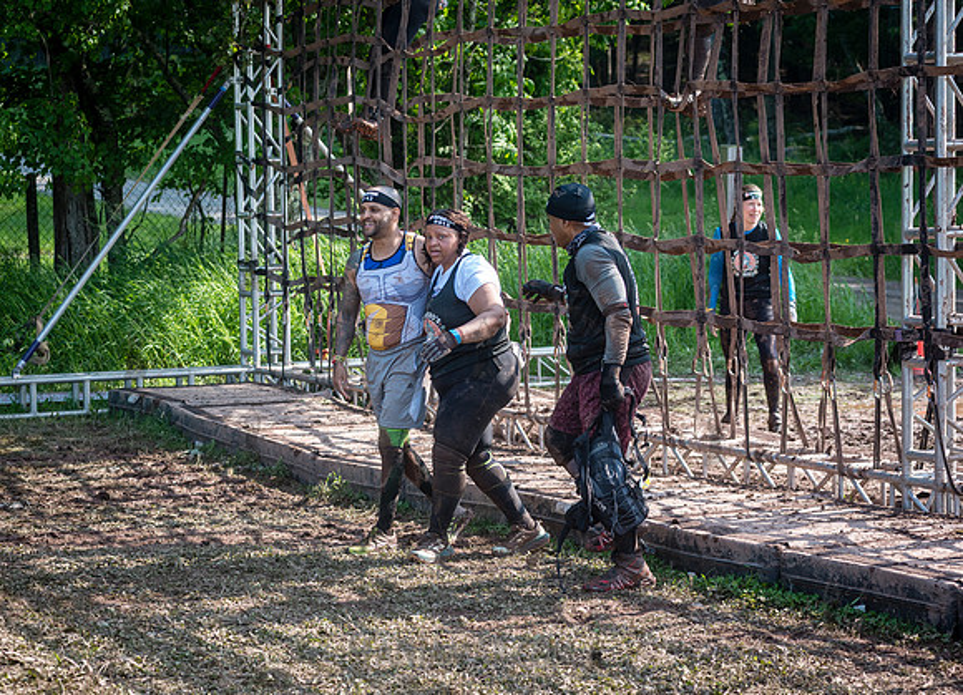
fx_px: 2472
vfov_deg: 16.0
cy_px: 368
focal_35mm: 90
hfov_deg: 22.0
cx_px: 429
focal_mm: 80
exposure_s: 1/400
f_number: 4.5
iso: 250
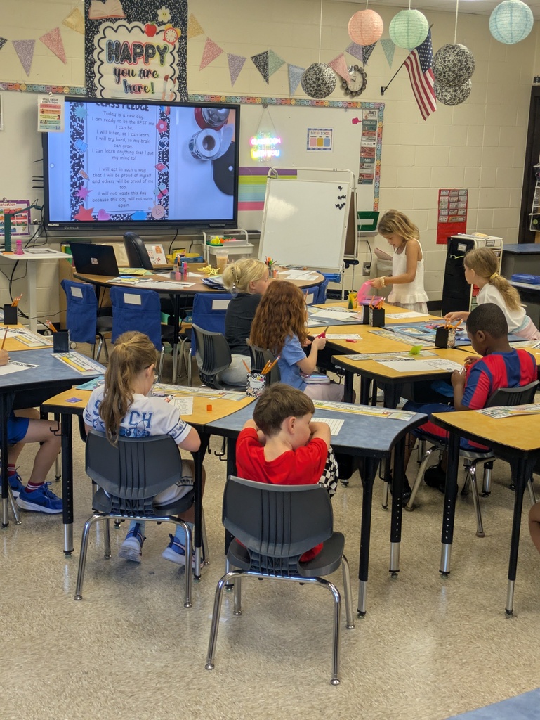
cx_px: 270
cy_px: 360
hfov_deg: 28.6
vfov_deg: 37.5
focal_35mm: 51
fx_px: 1060
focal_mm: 5.43
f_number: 1.89
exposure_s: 1/120
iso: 150
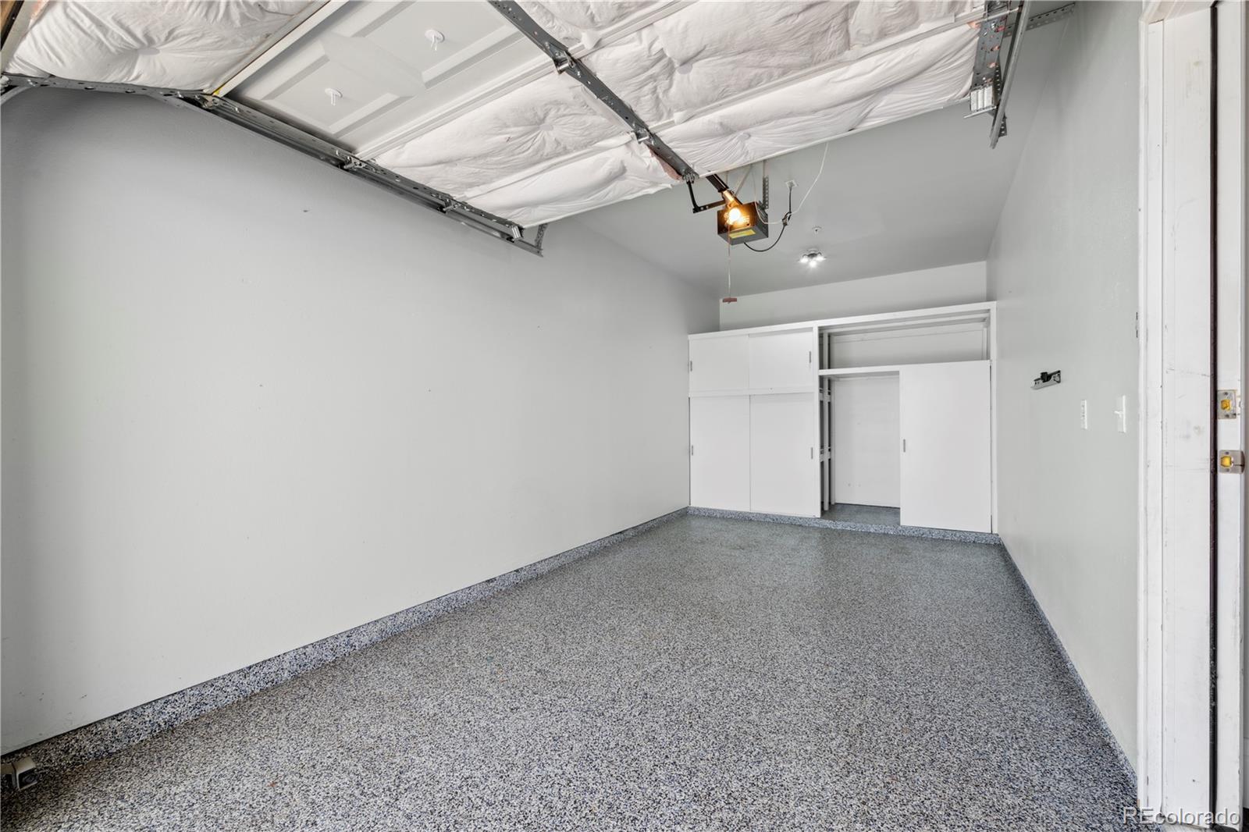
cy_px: 416
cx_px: 624
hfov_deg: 104.3
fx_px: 486
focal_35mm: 14
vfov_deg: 81.2
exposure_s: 1/13
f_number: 8
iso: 100
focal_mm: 14
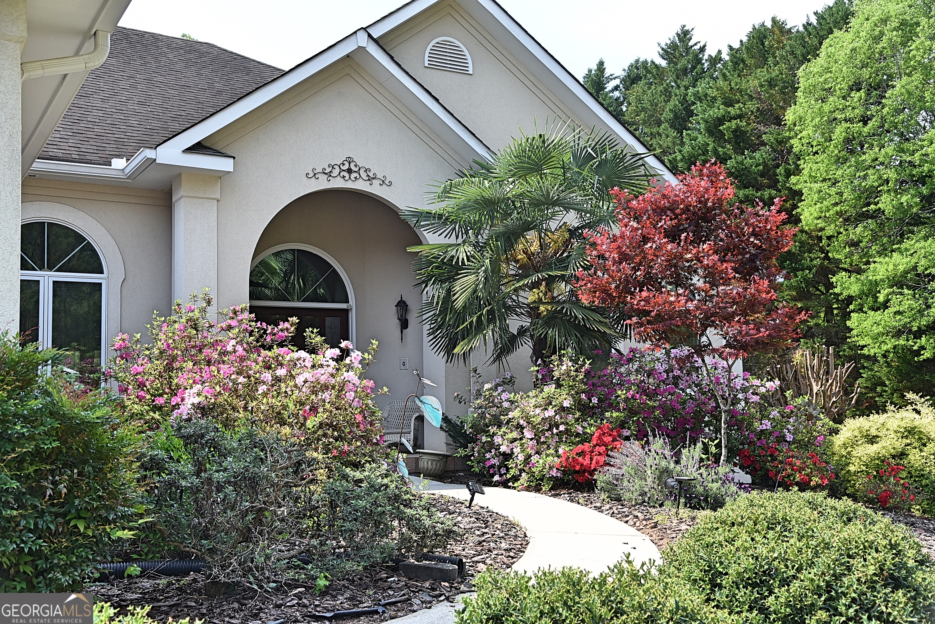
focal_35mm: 38
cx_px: 468
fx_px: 987
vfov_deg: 35.1
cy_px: 312
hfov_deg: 50.7
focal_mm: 38
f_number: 6.3
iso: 400
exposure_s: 1/160
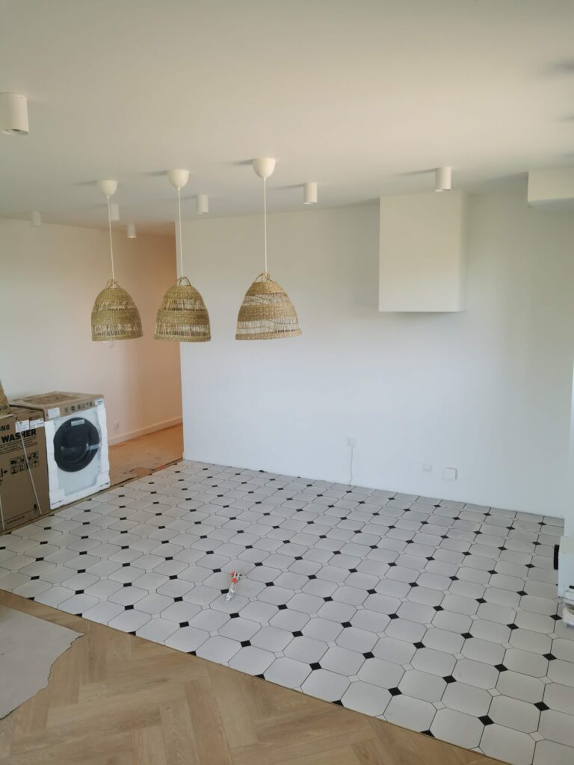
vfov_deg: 65.3
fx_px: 597
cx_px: 287
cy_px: 382
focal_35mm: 27
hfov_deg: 51.4
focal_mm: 5.56
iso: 50
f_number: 1.6
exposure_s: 1/120
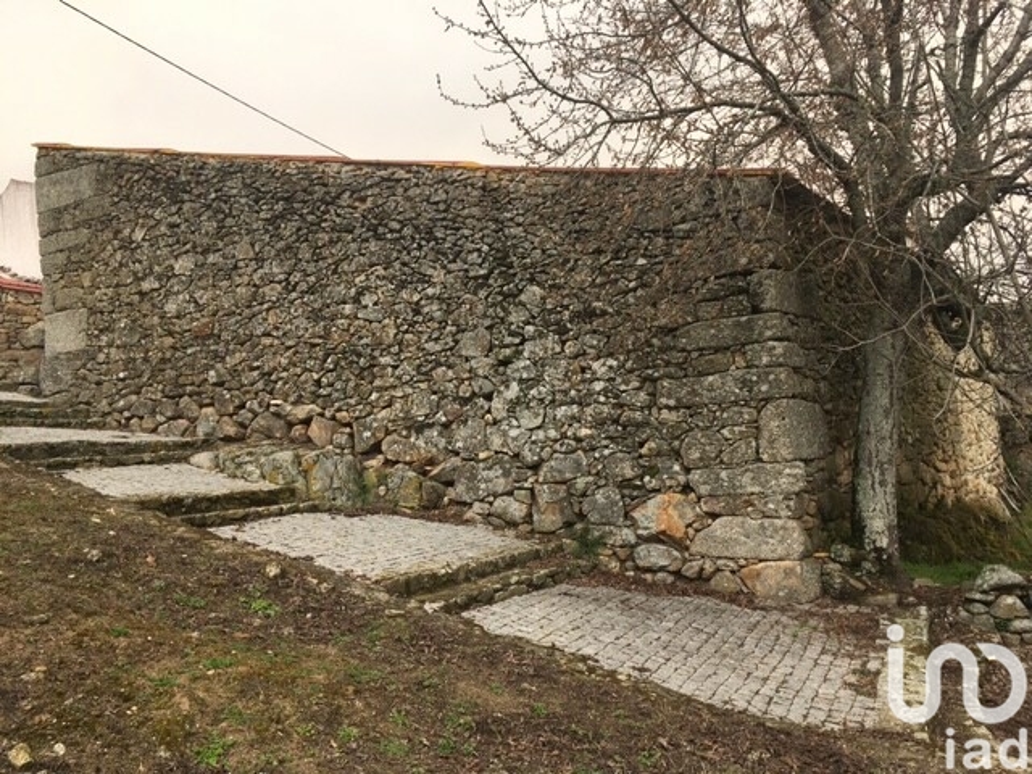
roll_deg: +5.8
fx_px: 865
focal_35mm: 29
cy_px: 387
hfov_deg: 61.7
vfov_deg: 48.2
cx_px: 516
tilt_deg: +4.0
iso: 25
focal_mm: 4.15
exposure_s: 1/1166
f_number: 2.2
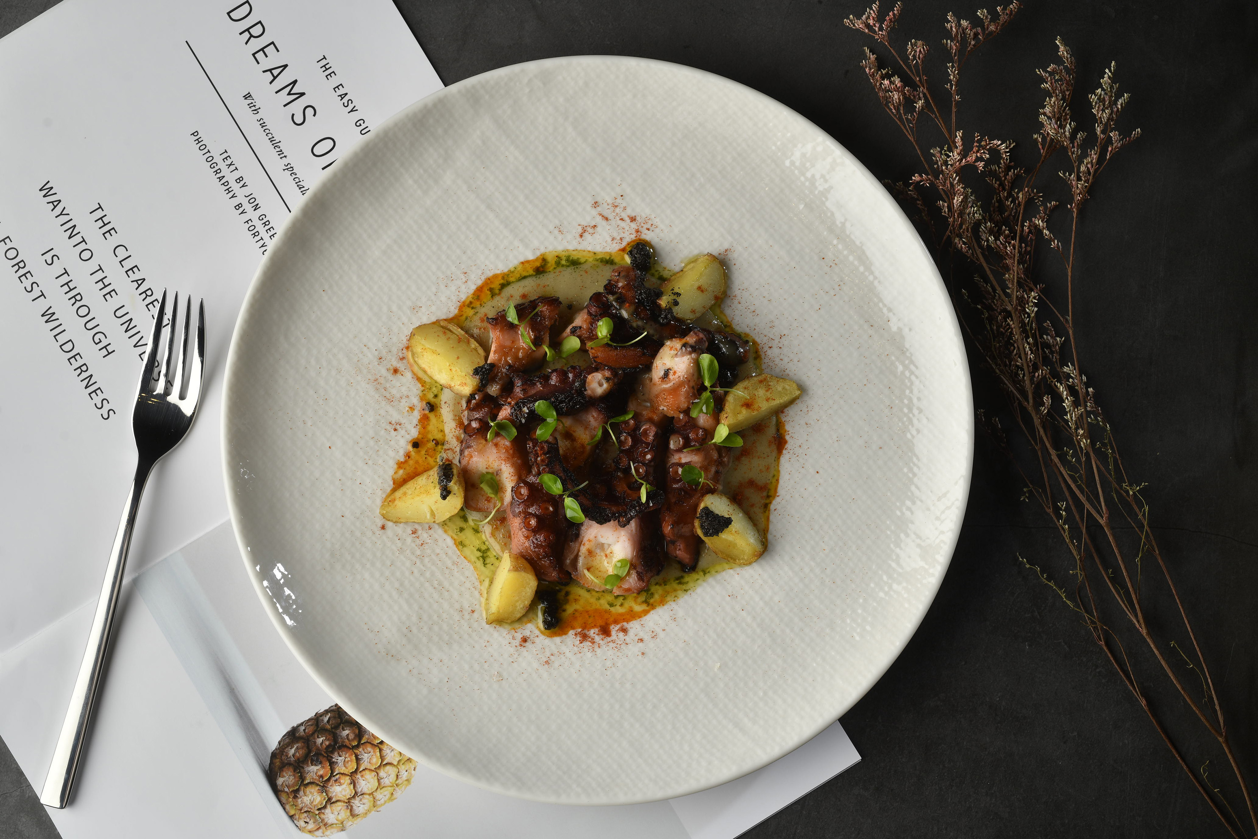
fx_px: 2097
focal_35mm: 60
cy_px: 420
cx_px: 629
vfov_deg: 22.6
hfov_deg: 33.4
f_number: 13
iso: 100
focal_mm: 60
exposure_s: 1/200
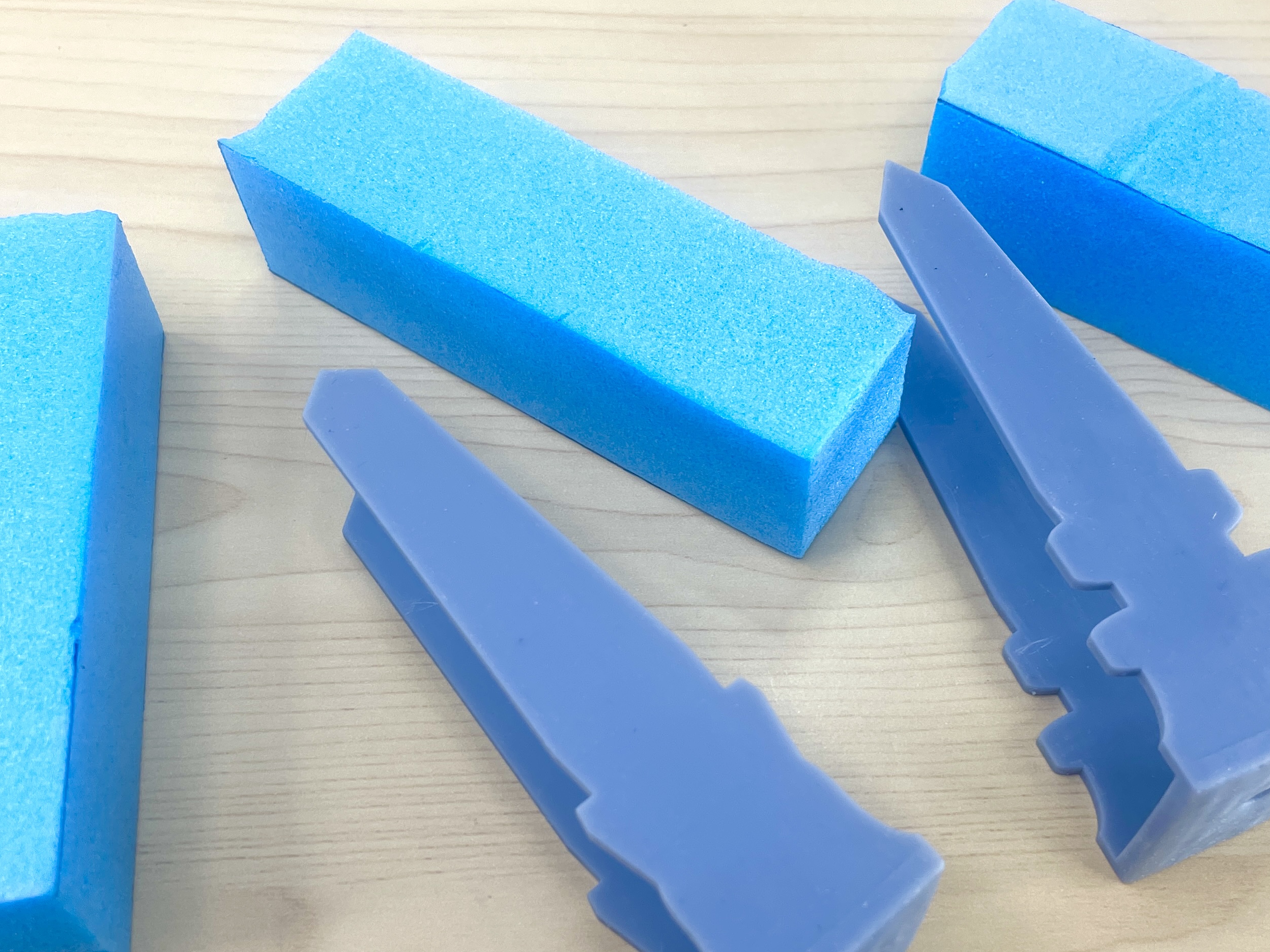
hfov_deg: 44.7
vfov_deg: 34.3
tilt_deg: -57.9
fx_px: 1541
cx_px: 715
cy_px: 498
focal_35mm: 42
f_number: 1.6
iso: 40
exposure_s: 1/121
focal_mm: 4.2
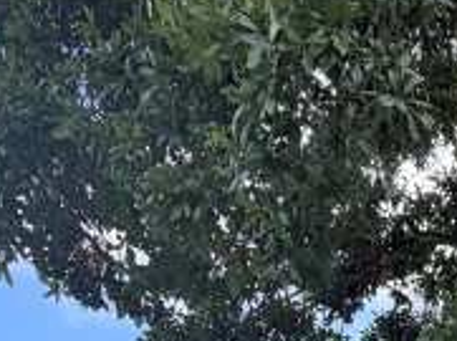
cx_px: 533
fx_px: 817
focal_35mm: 62
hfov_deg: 27.8
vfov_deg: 17.9
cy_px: 642
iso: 40
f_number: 2.2
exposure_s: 1/686
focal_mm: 2.22
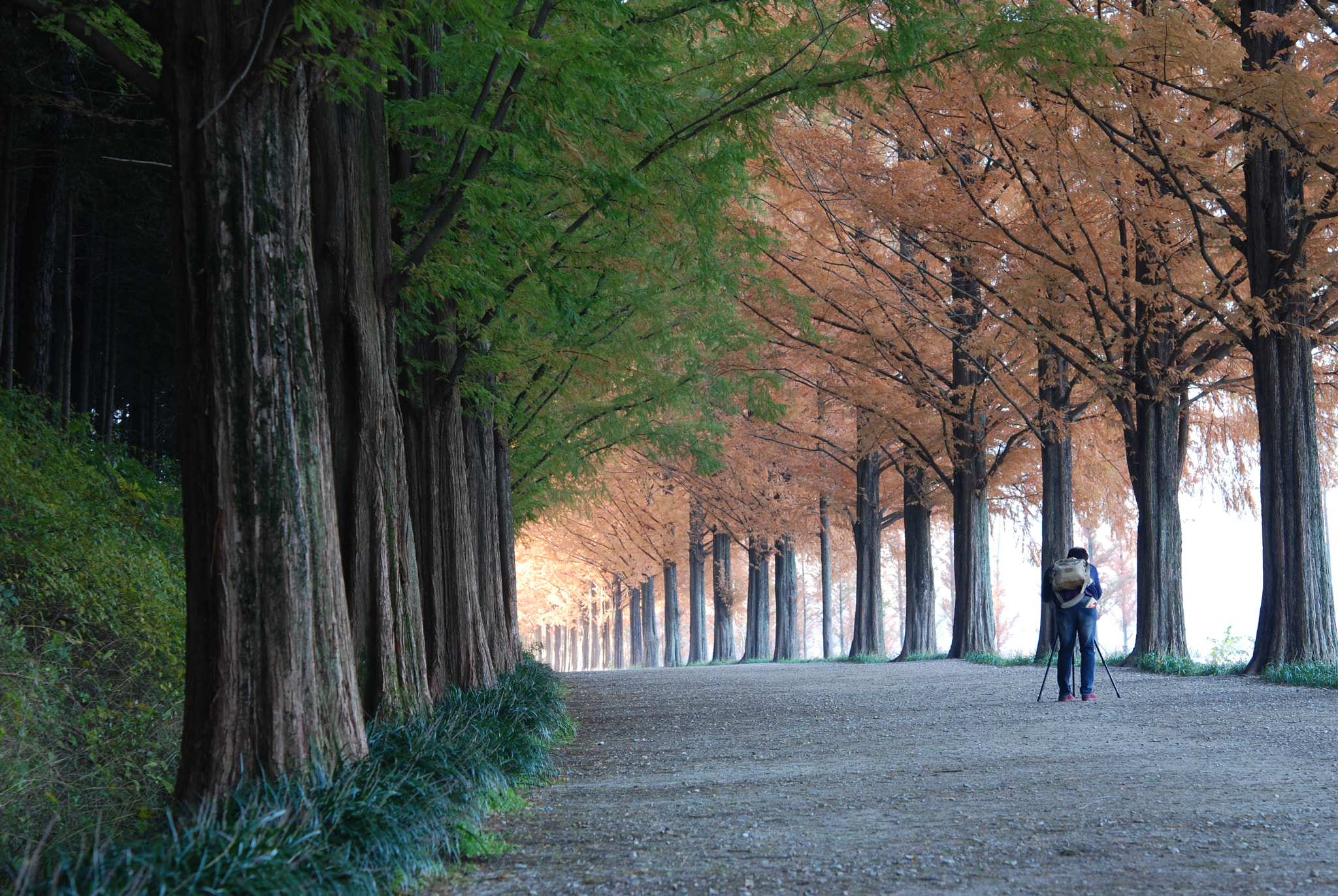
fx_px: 3349
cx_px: 669
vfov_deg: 15.2
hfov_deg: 22.6
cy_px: 448
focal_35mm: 90
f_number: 5.6
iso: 160
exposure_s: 1/2.5
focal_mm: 60
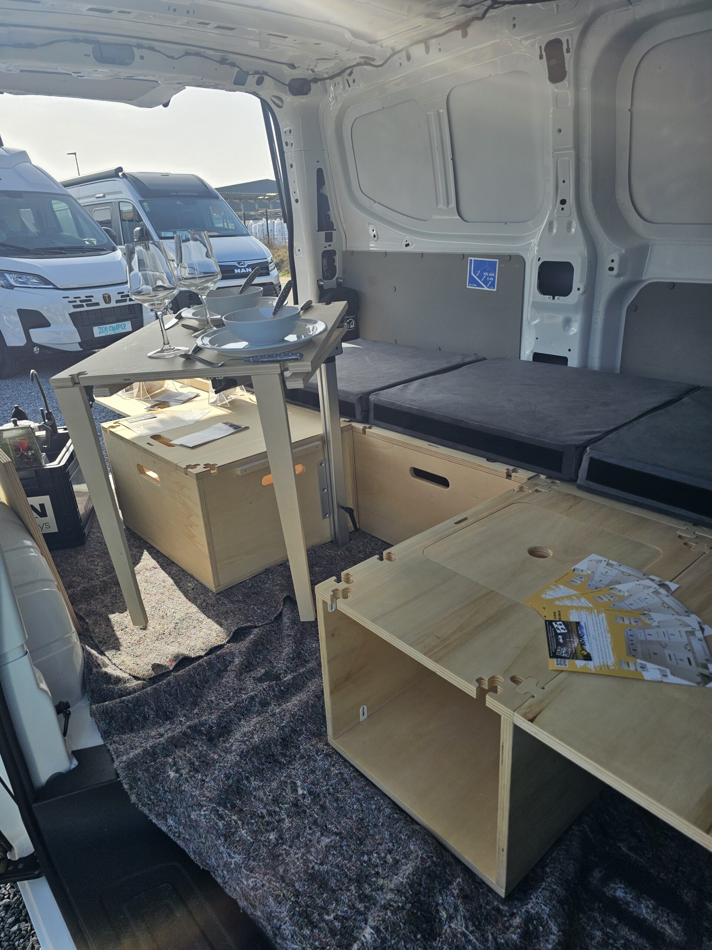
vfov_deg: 73.9
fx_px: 631
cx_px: 356
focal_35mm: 23
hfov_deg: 58.9
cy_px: 475
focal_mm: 6.3
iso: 10
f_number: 1.7
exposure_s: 1/457
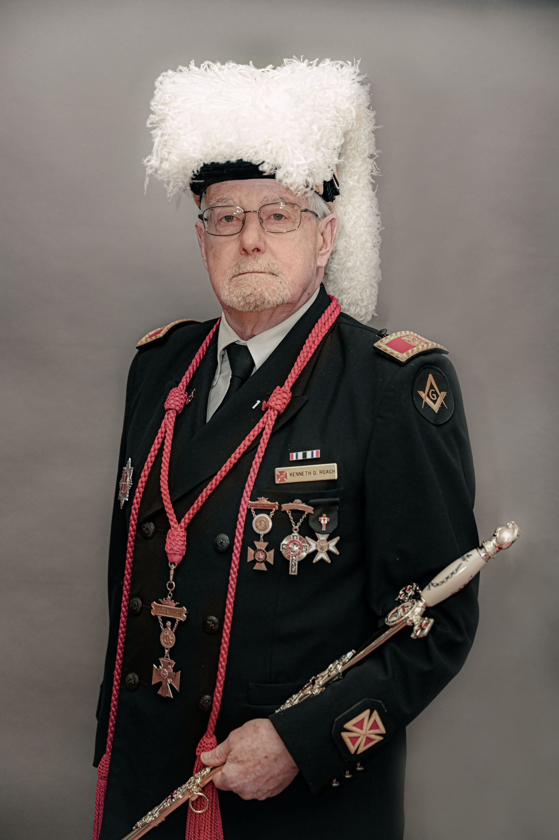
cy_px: 420
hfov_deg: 23.3
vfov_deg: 34.5
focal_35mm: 58
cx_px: 280
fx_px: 1353
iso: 250
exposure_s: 1/200
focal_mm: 58
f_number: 3.2
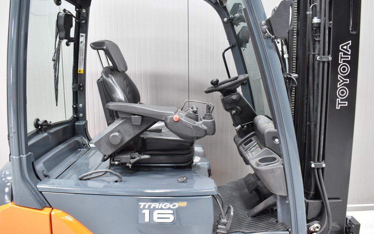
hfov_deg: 61.2
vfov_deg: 40.6
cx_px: 186
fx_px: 316
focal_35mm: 31
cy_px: 114
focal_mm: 20
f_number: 5
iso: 1600
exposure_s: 1/13
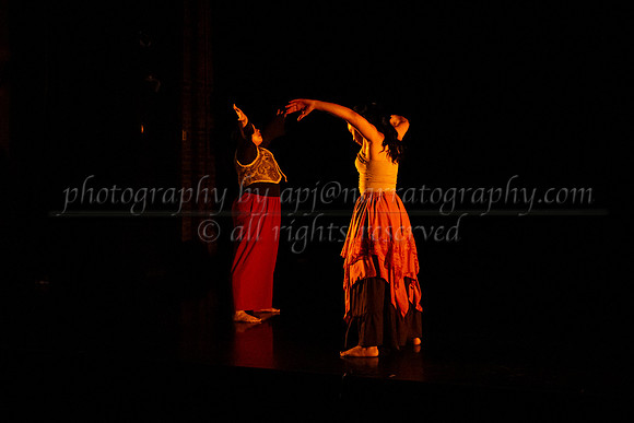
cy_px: 194
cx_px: 500
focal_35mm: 62
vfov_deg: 22.1
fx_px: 1084
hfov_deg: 31.8
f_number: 4
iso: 4000
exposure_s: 1/400
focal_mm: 39
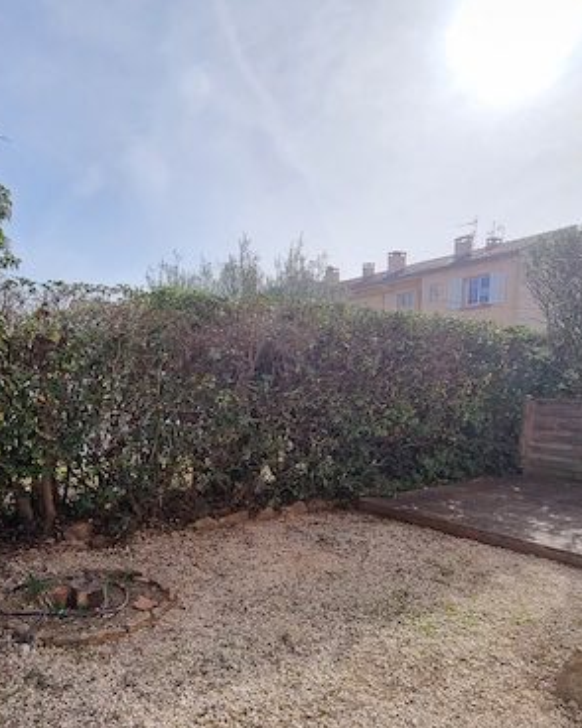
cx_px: 162
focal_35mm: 22
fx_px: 474
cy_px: 436
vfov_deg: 74.3
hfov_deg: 60.4
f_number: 2.2
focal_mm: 2.2
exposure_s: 1/1612
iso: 50
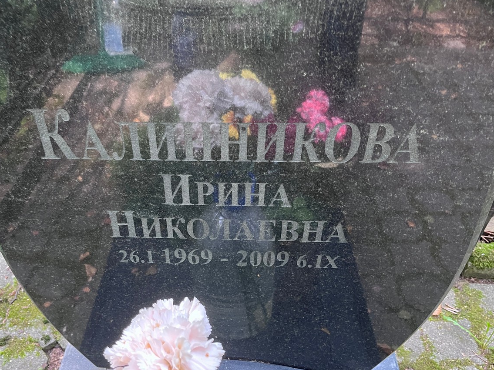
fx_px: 471
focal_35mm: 33
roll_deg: -0.6
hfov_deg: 55.1
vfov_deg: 42.9
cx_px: 207
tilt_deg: -42.5
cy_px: 202
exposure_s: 1/60
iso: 250
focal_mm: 5.1
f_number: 1.6
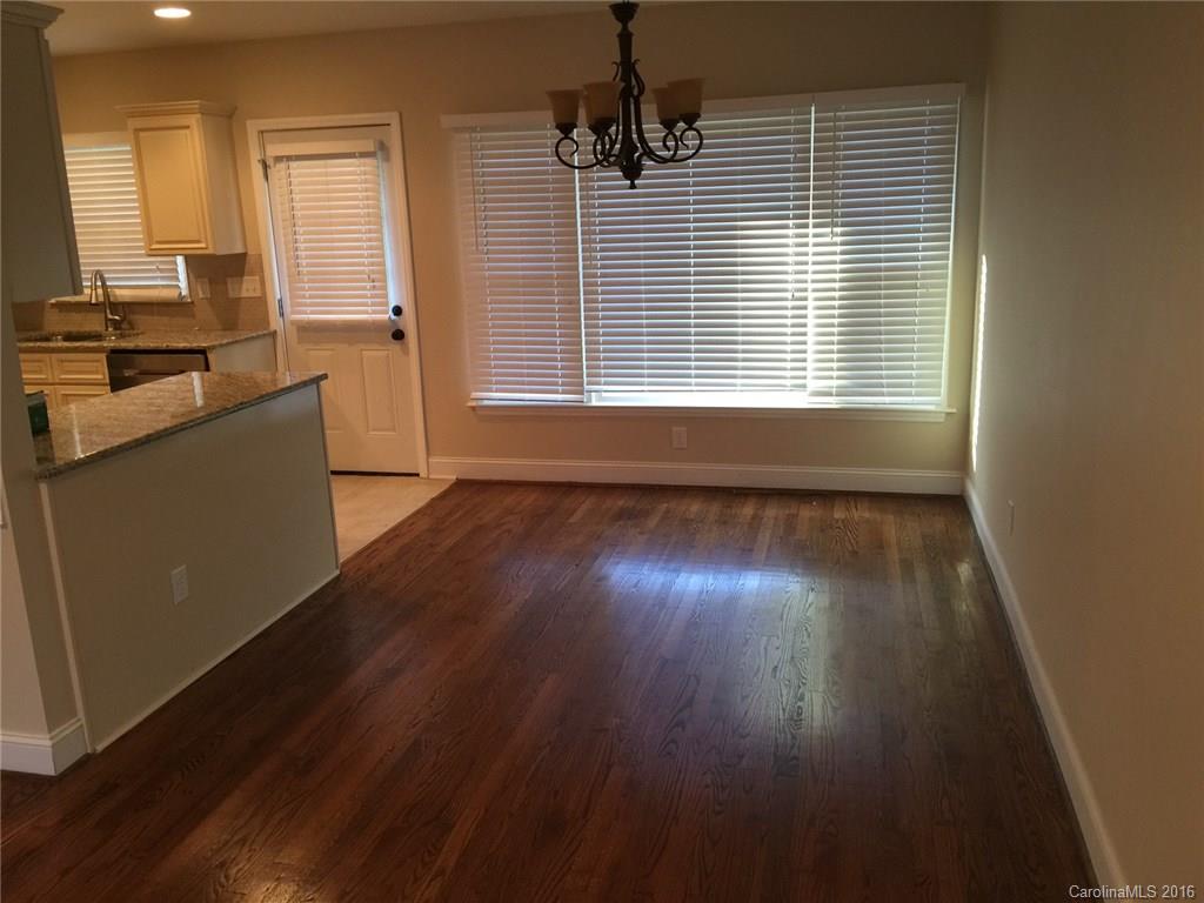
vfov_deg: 48.2
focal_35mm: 29
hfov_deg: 61.7
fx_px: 1009
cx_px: 602
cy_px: 452
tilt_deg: -12.8
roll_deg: +0.8
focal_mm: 4.15
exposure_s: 1/15
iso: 50
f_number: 2.2
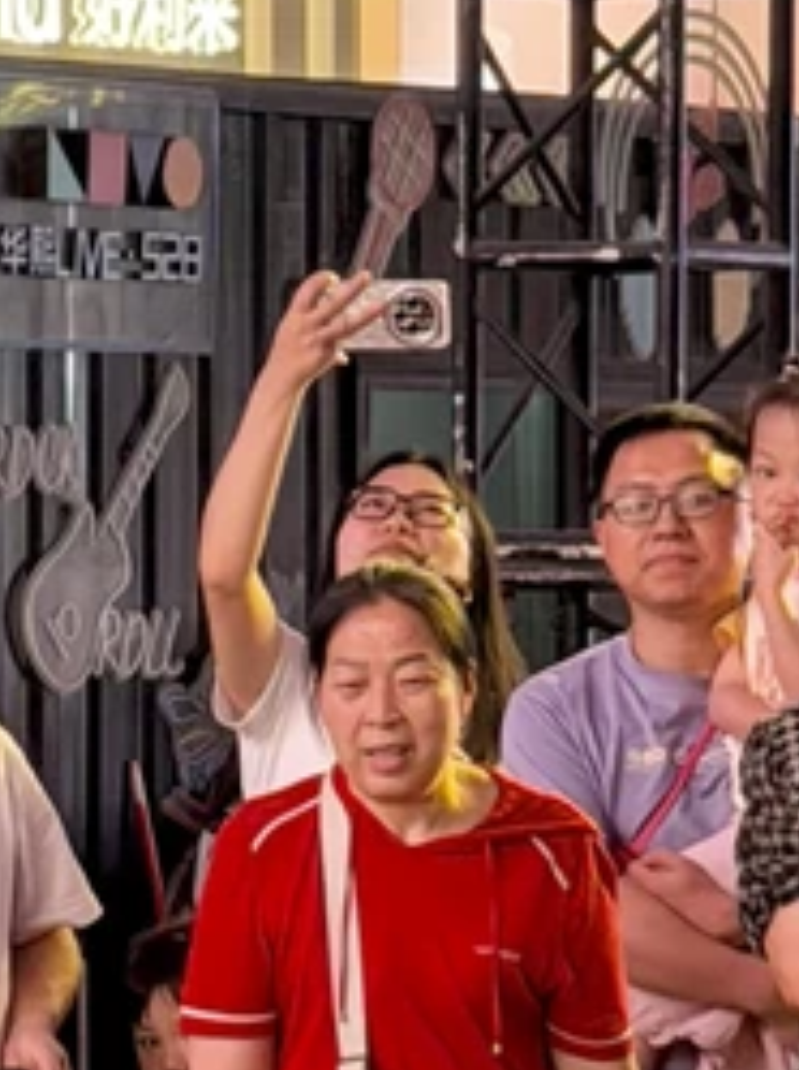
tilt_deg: -2.5
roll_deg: +0.3
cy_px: 967
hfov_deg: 5.3
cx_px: -26
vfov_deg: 7.1
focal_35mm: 278
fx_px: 8578
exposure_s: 1/240
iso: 160
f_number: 1.78
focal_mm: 6.76
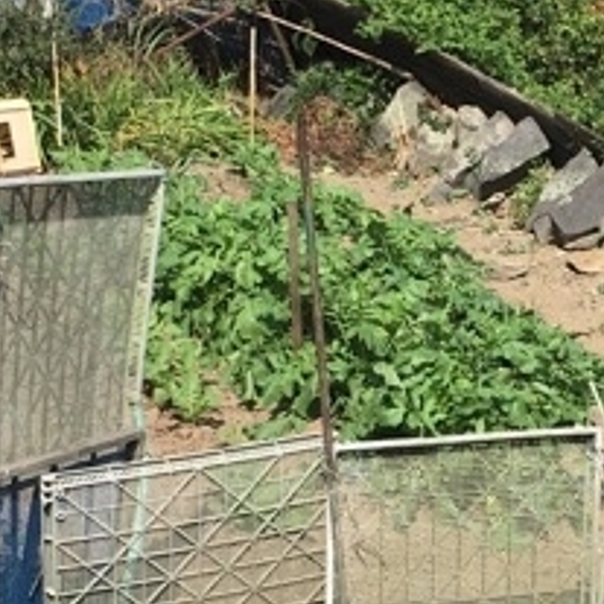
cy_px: 403
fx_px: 2507
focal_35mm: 127
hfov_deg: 13.5
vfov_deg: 13.7
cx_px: 624
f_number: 2.2
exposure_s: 1/1261
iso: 25
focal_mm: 4.15
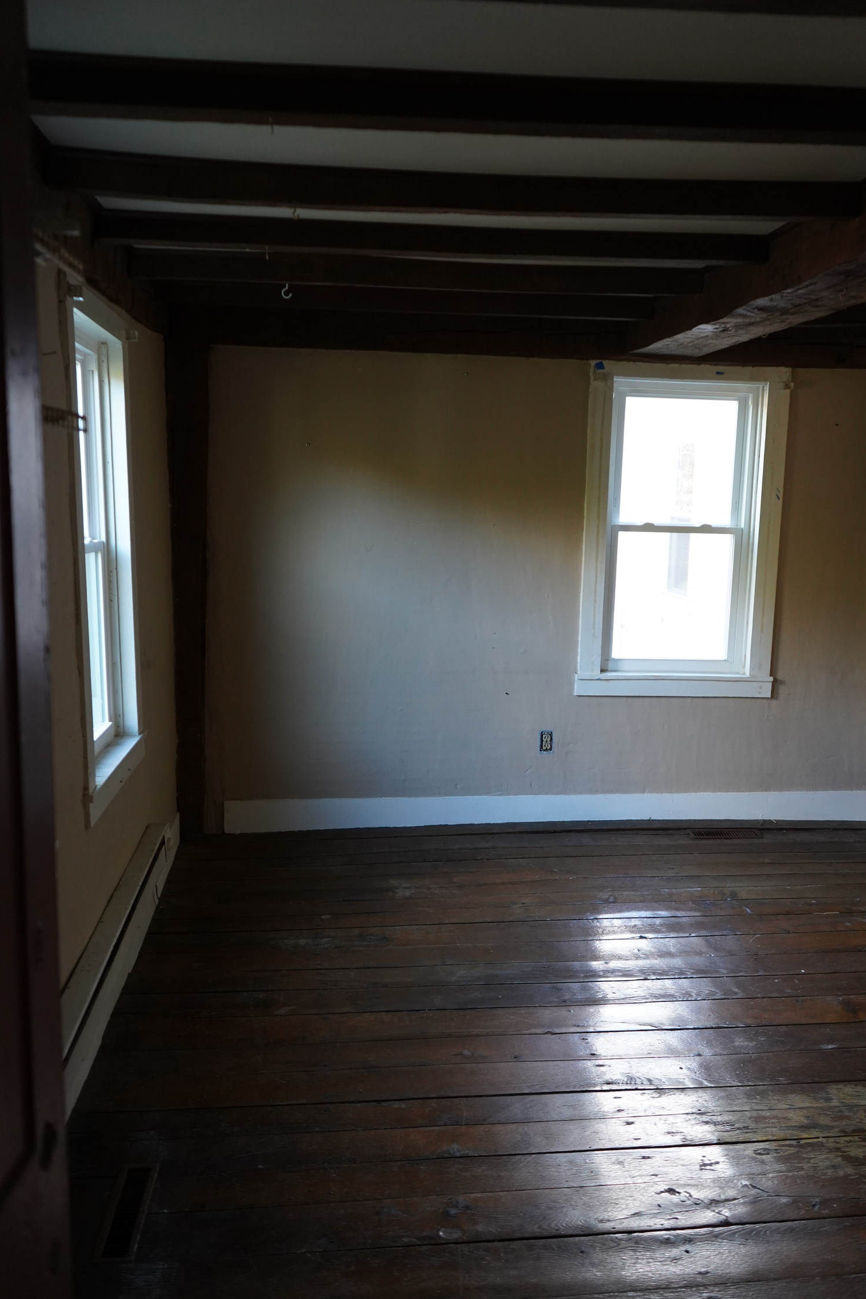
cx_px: 441
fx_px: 1082
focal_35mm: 30
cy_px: 670
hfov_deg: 43.6
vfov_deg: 61.9
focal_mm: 29
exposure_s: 1/160
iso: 2500
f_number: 3.5
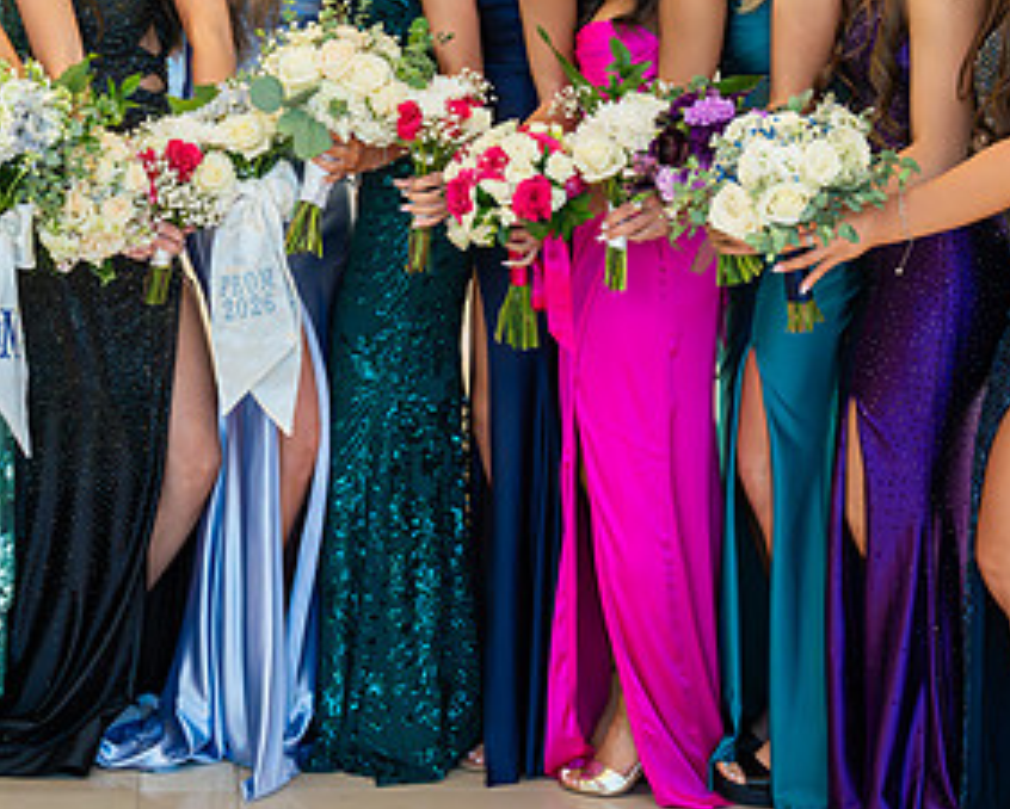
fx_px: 2752
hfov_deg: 20.7
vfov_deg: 16.7
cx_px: 277
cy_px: 272
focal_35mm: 92
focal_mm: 42.8
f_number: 2.8
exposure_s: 1/400
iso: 2000
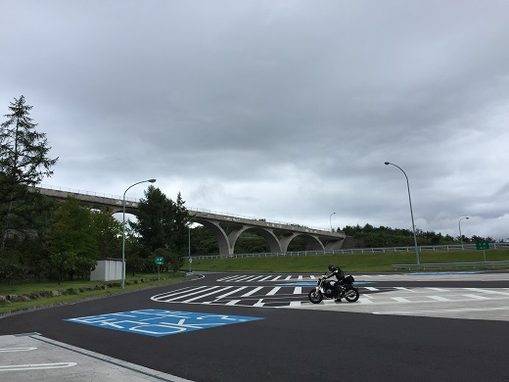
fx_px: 426
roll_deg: +3.4
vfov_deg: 48.2
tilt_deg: +11.7
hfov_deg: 61.7
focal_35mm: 29
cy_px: 191
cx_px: 254
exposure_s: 1/1099
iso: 32
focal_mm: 4.15
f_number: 2.2
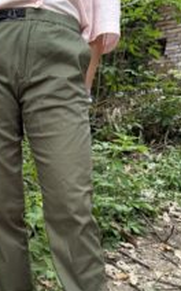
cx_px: 32
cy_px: 174
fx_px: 380
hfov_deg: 26.2
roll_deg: -1.7
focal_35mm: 48
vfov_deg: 41.7
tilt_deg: -4.2
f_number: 1.78
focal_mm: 6.76
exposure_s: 1/60
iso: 250
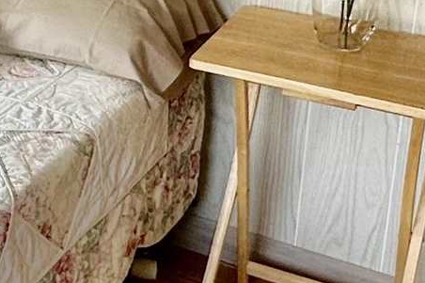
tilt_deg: -16.0
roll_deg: +2.0
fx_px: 1168
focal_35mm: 99
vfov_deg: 13.5
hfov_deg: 18.2
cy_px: -46
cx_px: -221
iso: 50
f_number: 2.2
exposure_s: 1/99
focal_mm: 2.22
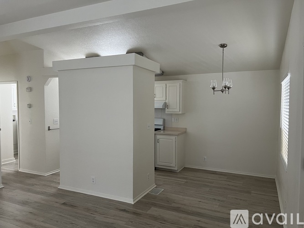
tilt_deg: -3.0
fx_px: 228
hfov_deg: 67.3
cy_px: 114
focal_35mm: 26
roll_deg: -0.4
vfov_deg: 53.0
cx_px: 152
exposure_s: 1/60
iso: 250
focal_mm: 5.7
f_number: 1.5
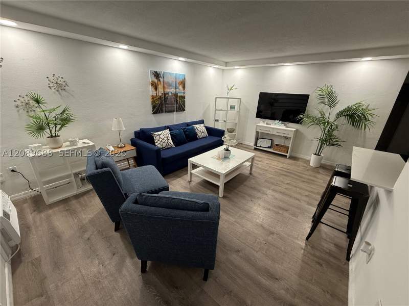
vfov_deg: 85.7
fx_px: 165
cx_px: 204
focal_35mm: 14
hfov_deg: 102.1
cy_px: 153
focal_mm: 2.22
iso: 200
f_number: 2.2
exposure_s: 1/60
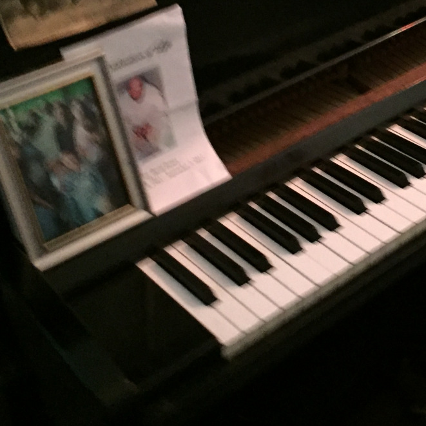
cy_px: 128
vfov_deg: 27.5
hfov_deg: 27.3
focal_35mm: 62
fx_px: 863
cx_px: 320
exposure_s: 1/15
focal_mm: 4.15
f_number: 2.2
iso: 1000
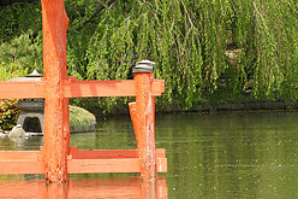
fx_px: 2903
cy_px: 54
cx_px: 173
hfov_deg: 5.9
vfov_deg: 3.9
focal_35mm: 351
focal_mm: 100
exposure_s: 1/125
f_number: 8
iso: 200
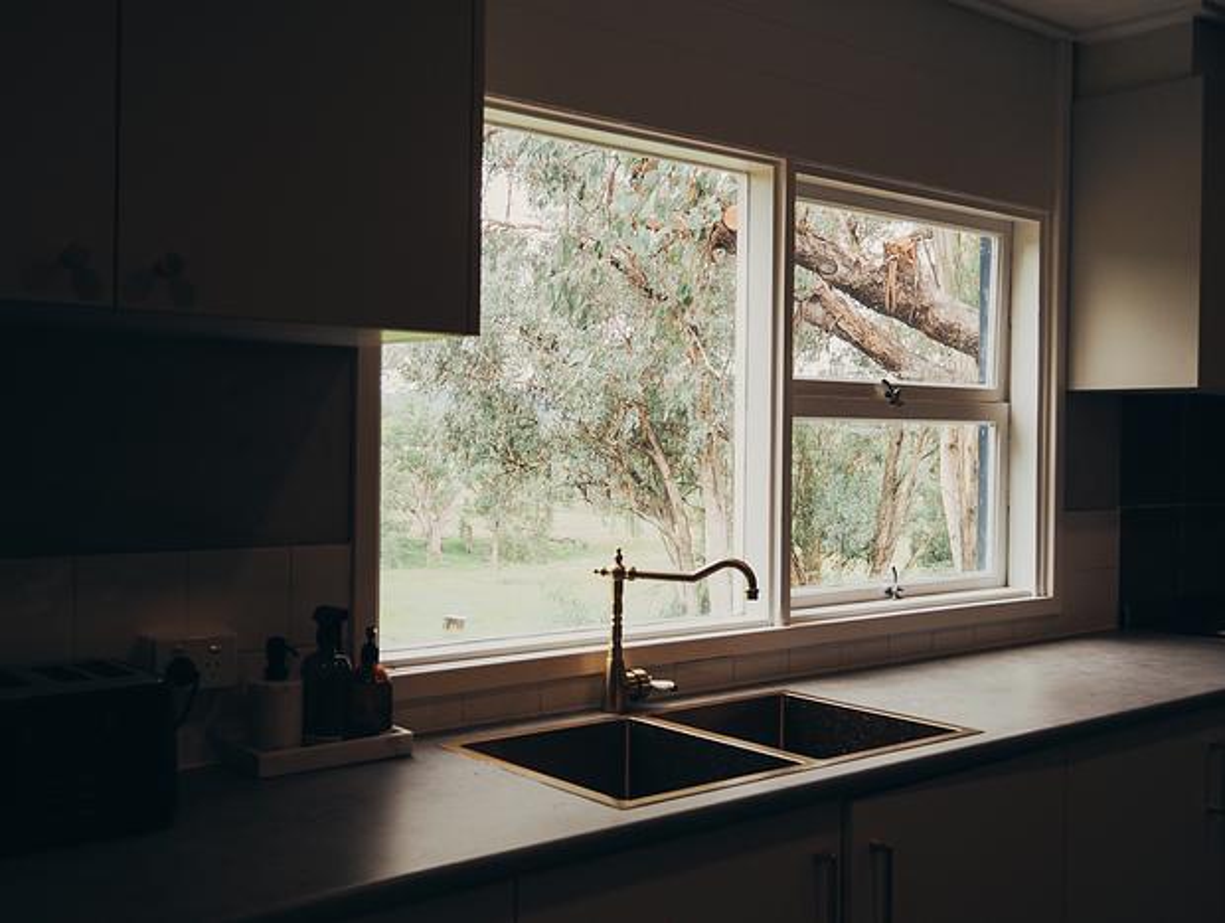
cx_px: 612
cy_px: 462
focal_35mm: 38
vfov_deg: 37.8
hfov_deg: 48.9
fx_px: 1347
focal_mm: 19
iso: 250
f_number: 4
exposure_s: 1/250
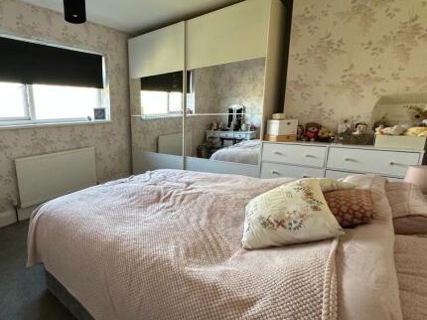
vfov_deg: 68.6
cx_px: 139
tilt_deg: -10.8
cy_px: 158
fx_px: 234
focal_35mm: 19
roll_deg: +2.1
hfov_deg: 81.5
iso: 250
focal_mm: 2.22
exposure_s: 1/99
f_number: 2.2
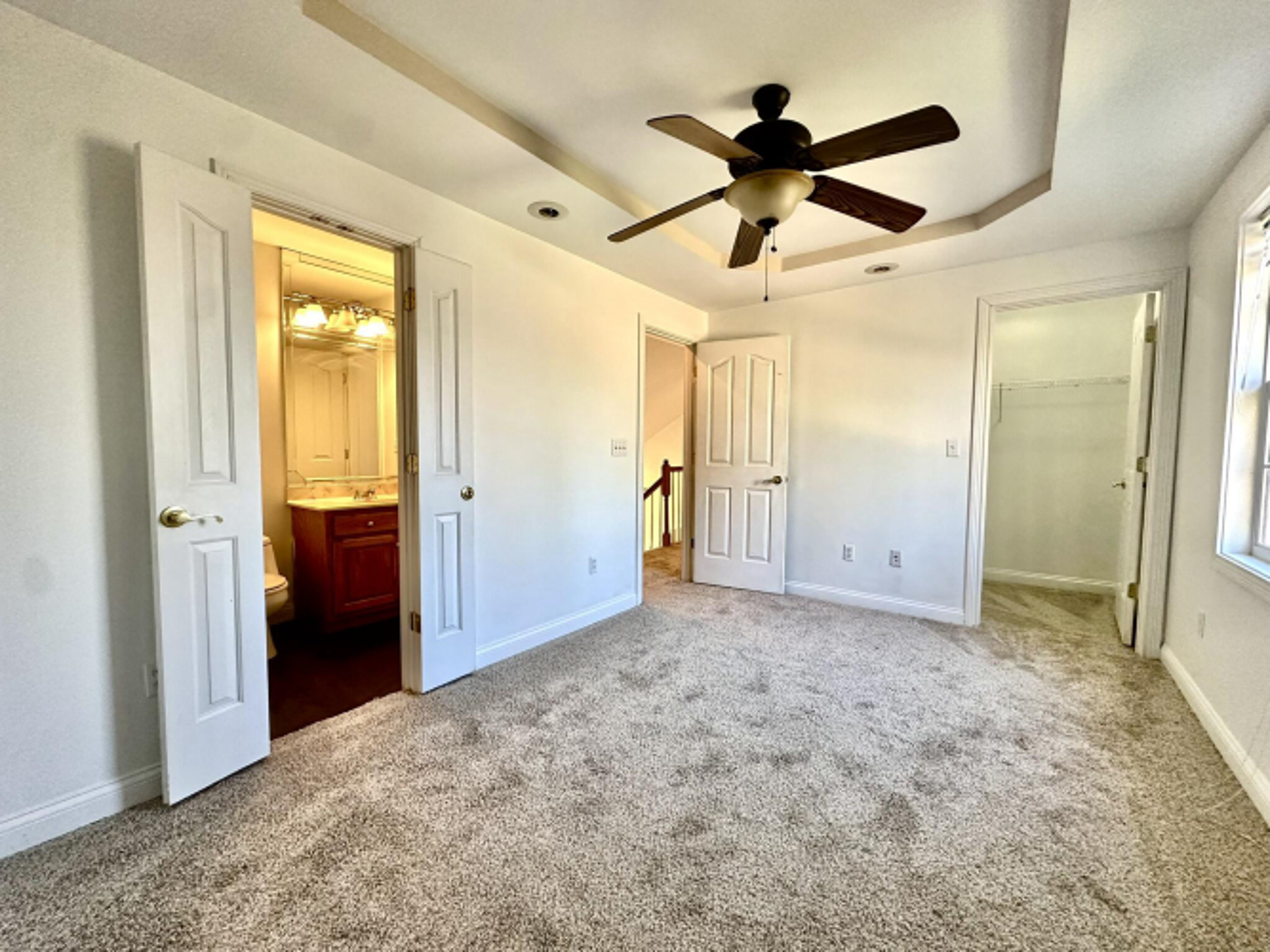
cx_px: 635
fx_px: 514
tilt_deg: -2.7
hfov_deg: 102.1
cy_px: 476
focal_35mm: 14
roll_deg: -0.3
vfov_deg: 85.7
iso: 320
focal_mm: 2.22
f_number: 2.2
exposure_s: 1/120
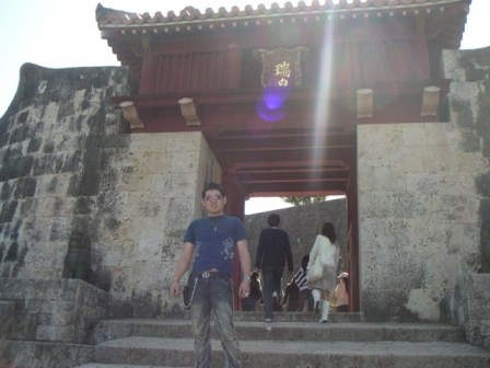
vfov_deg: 37.7
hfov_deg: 49.0
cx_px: 245
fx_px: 538
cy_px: 184
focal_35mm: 38
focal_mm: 6
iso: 160
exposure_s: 1/250
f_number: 6.6
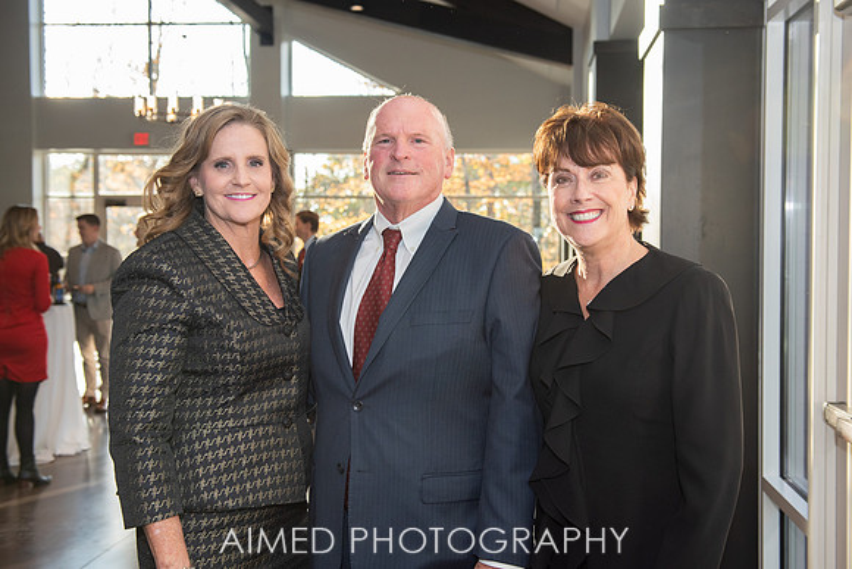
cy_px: 271
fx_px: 964
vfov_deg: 32.8
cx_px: 453
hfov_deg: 47.6
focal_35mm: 41
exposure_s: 1/250
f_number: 4
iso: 640
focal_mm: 38
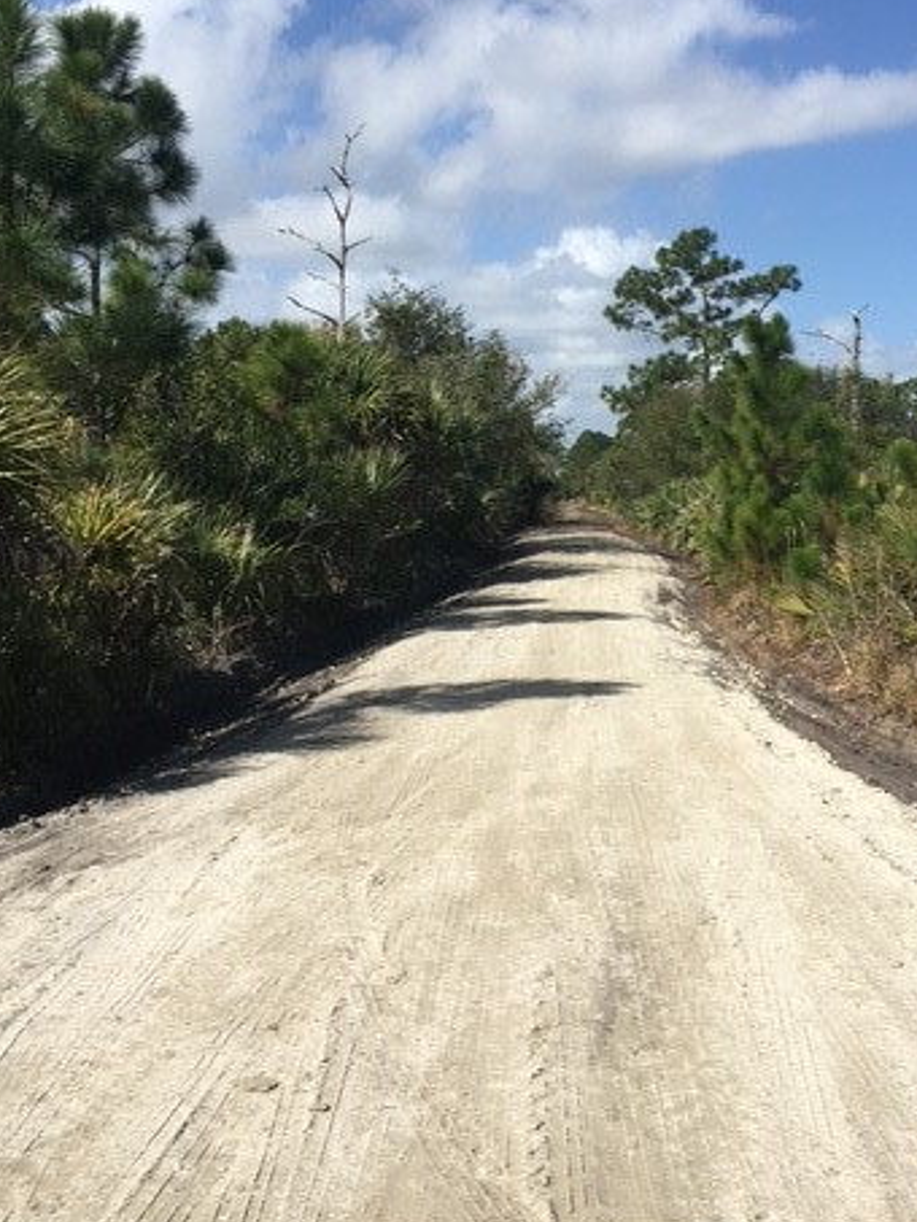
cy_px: 561
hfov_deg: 35.1
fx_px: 1447
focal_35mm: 41
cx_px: 518
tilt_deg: -2.6
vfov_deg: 45.7
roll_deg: -1.5
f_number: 2.2
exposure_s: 1/2137
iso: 25
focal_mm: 4.15
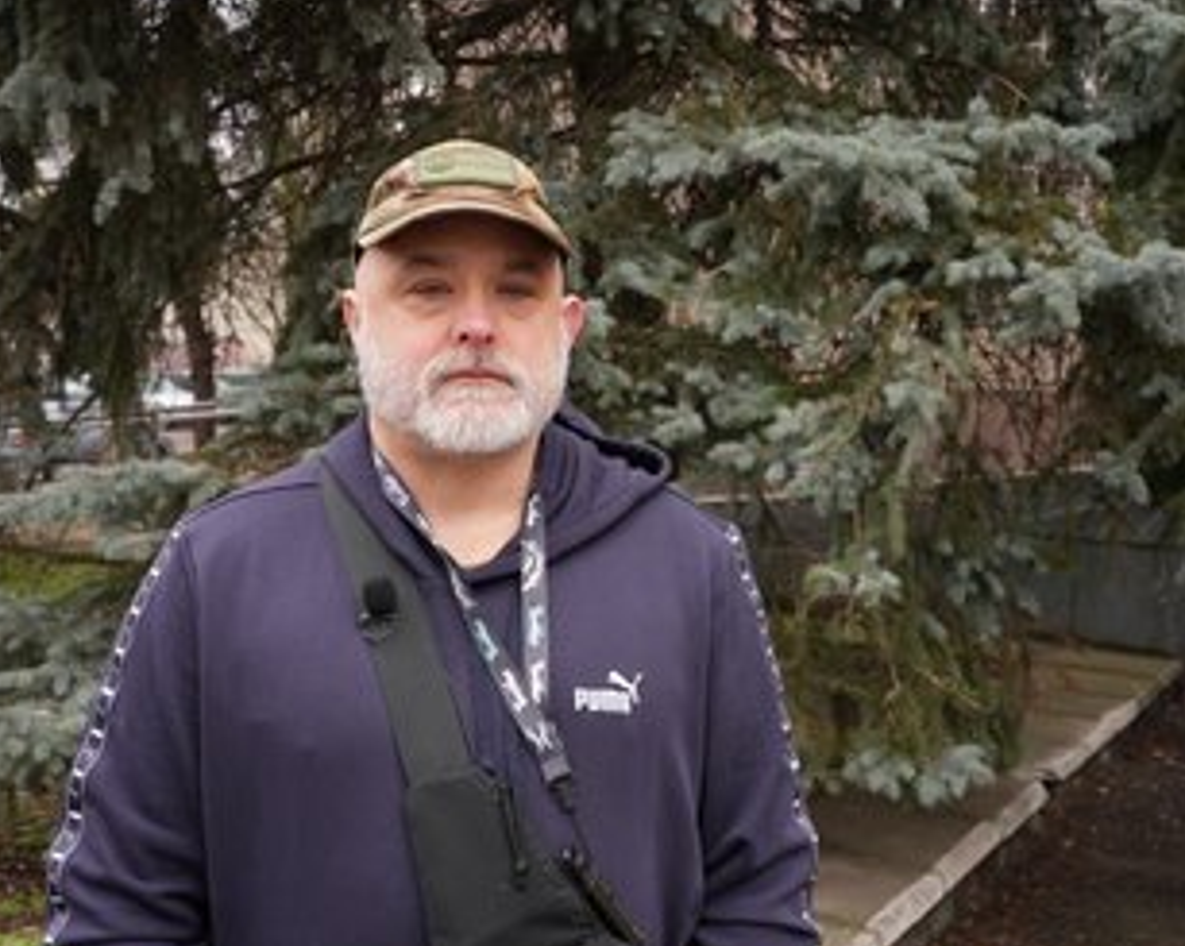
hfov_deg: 38.1
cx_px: 602
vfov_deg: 30.8
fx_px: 1717
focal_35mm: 49
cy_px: 469
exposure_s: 1/100
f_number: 10
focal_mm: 40
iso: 1000
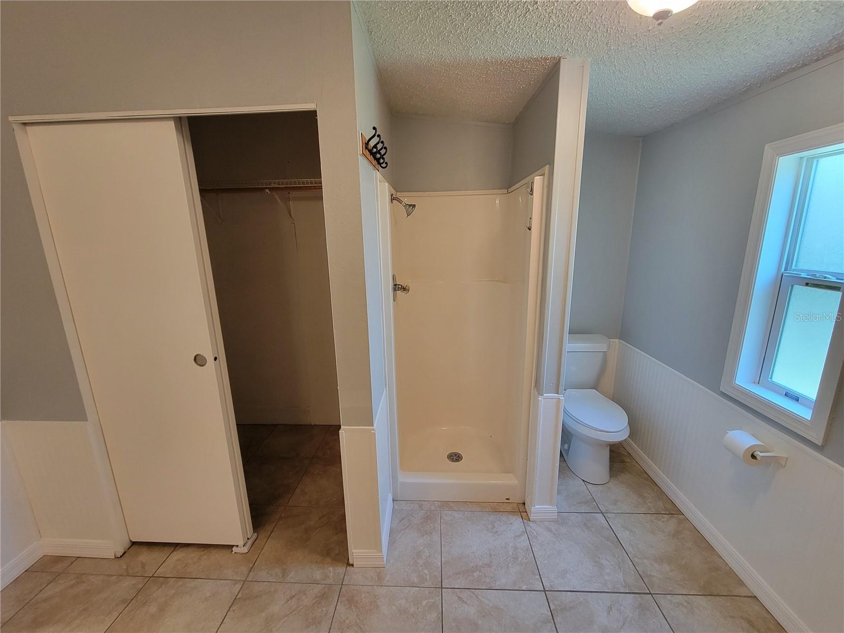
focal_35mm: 13
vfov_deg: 89.9
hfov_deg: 106.2
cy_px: 316
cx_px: 422
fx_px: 317
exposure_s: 1/60
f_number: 2.2
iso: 250
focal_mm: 2.2
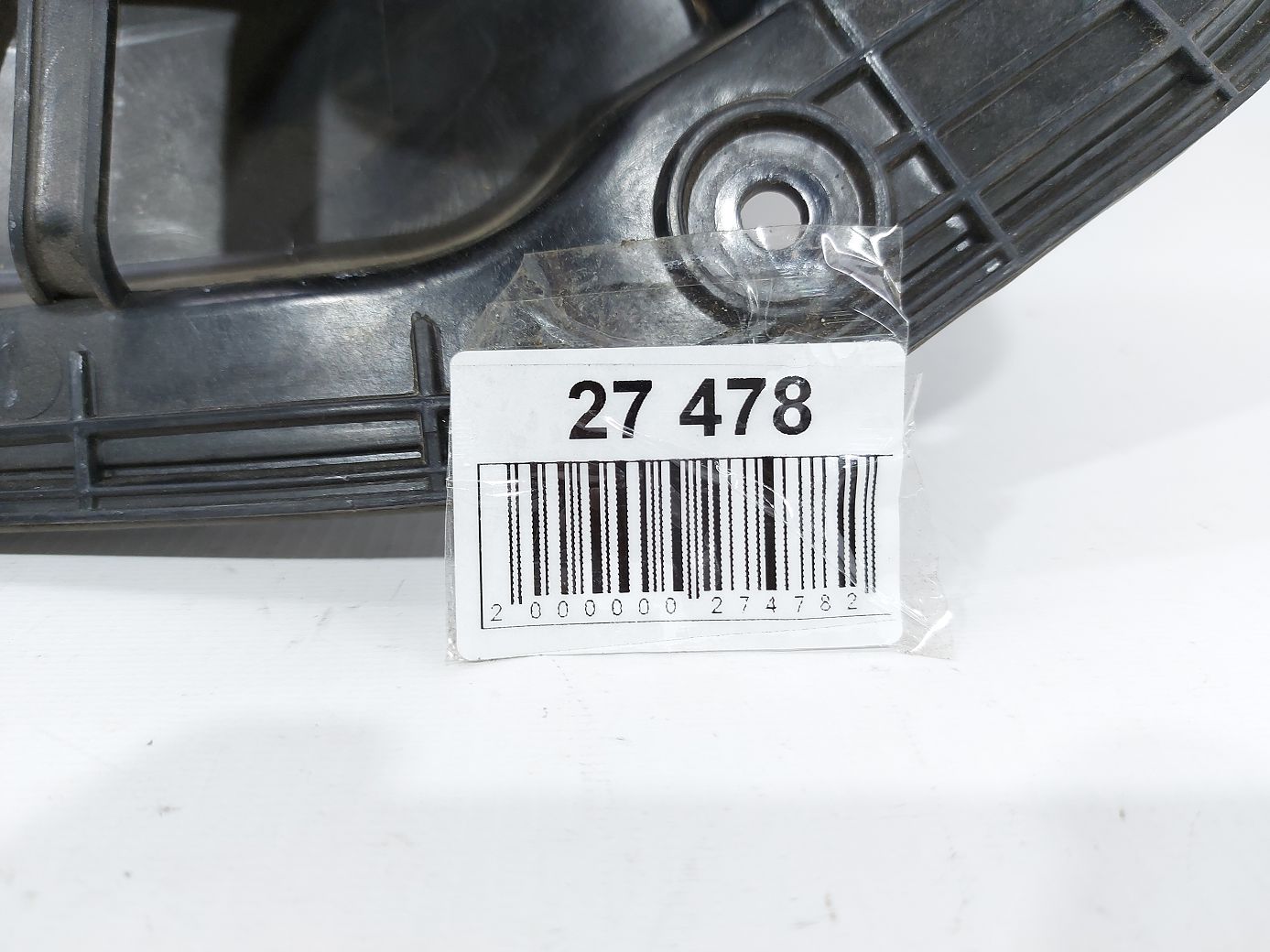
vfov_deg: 56.8
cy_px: 476
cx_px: 635
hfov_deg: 71.6
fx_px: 880
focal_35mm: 24
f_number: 1.8
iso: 80
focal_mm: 5.23
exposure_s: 1/50
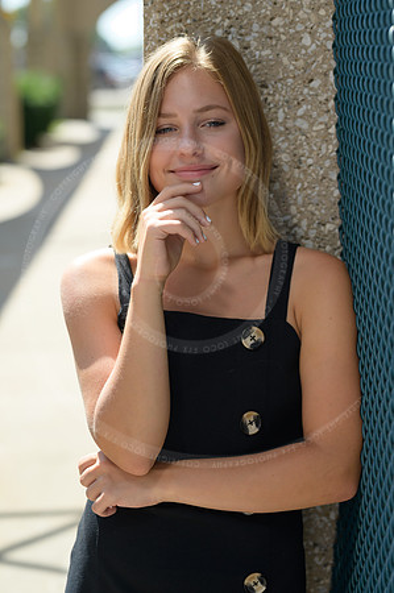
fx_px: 1399
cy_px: 296
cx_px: 197
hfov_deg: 16.0
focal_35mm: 85
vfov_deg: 23.9
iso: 160
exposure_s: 1/800
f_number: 3.2
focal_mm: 85
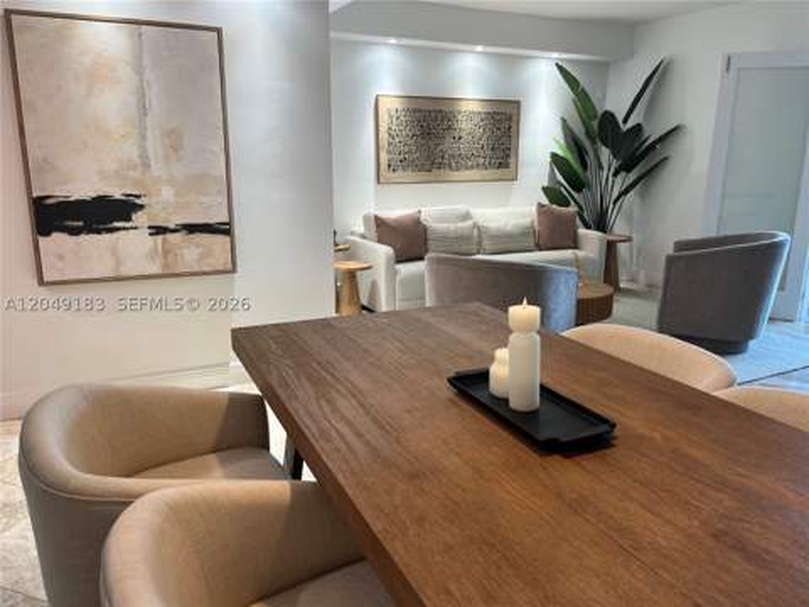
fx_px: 608
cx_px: 404
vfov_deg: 53.1
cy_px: 304
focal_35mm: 26
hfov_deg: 67.3
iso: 64
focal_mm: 5.1
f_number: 1.6
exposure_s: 1/60
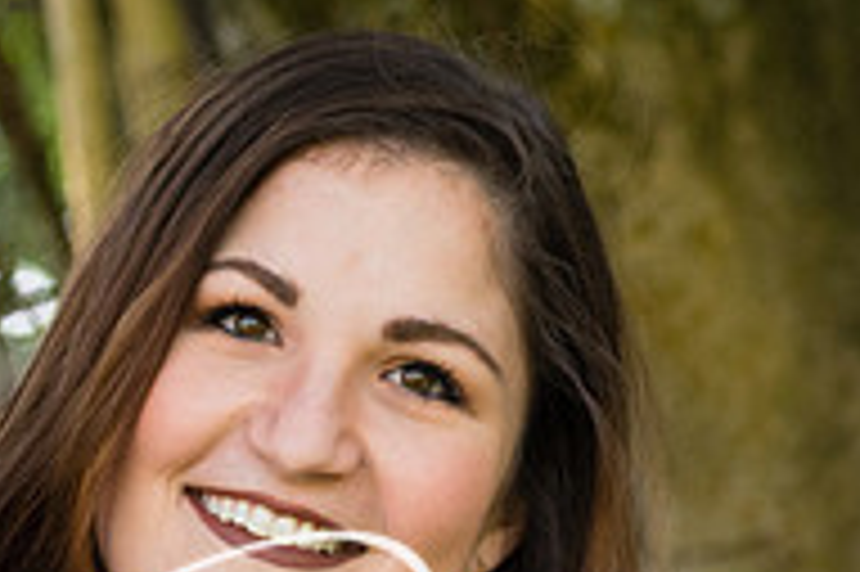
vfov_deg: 2.6
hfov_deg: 3.9
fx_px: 12722
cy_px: 350
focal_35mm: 533
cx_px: -186
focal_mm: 116
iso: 500
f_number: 4.8
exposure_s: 1/250
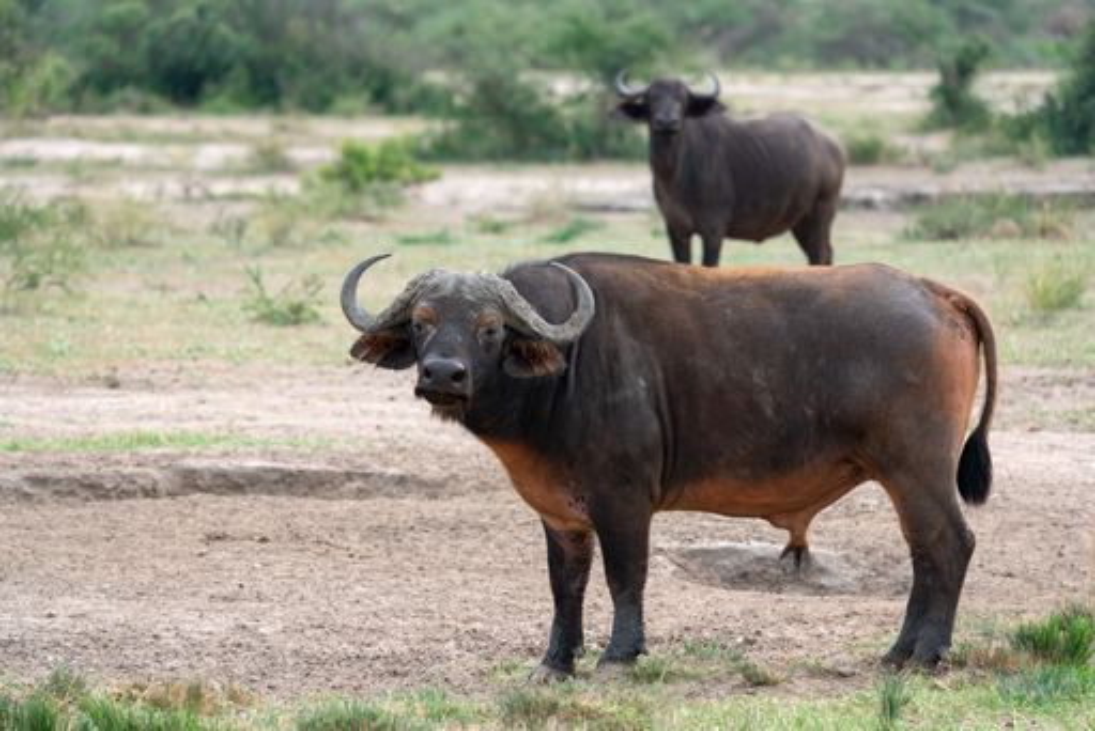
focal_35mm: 400
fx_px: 12173
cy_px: 366
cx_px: 548
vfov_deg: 3.4
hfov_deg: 5.2
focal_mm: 400
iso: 250
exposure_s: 1/100
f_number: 10
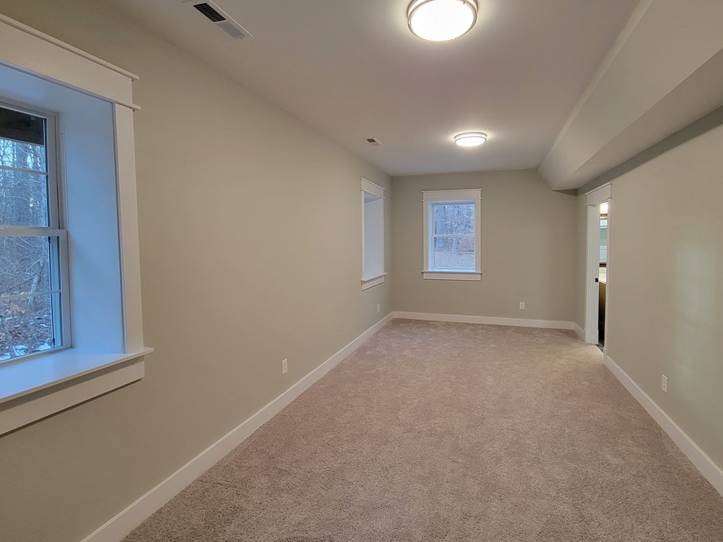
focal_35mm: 15
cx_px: 394
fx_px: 313
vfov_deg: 81.7
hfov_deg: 97.9
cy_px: 251
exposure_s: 1/60
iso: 400
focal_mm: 2.2
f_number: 2.2
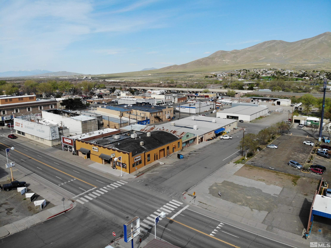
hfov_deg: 71.6
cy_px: 124
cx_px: 166
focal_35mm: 24
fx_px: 229
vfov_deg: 56.8
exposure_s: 1/1105
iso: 100
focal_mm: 4.5
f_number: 2.8
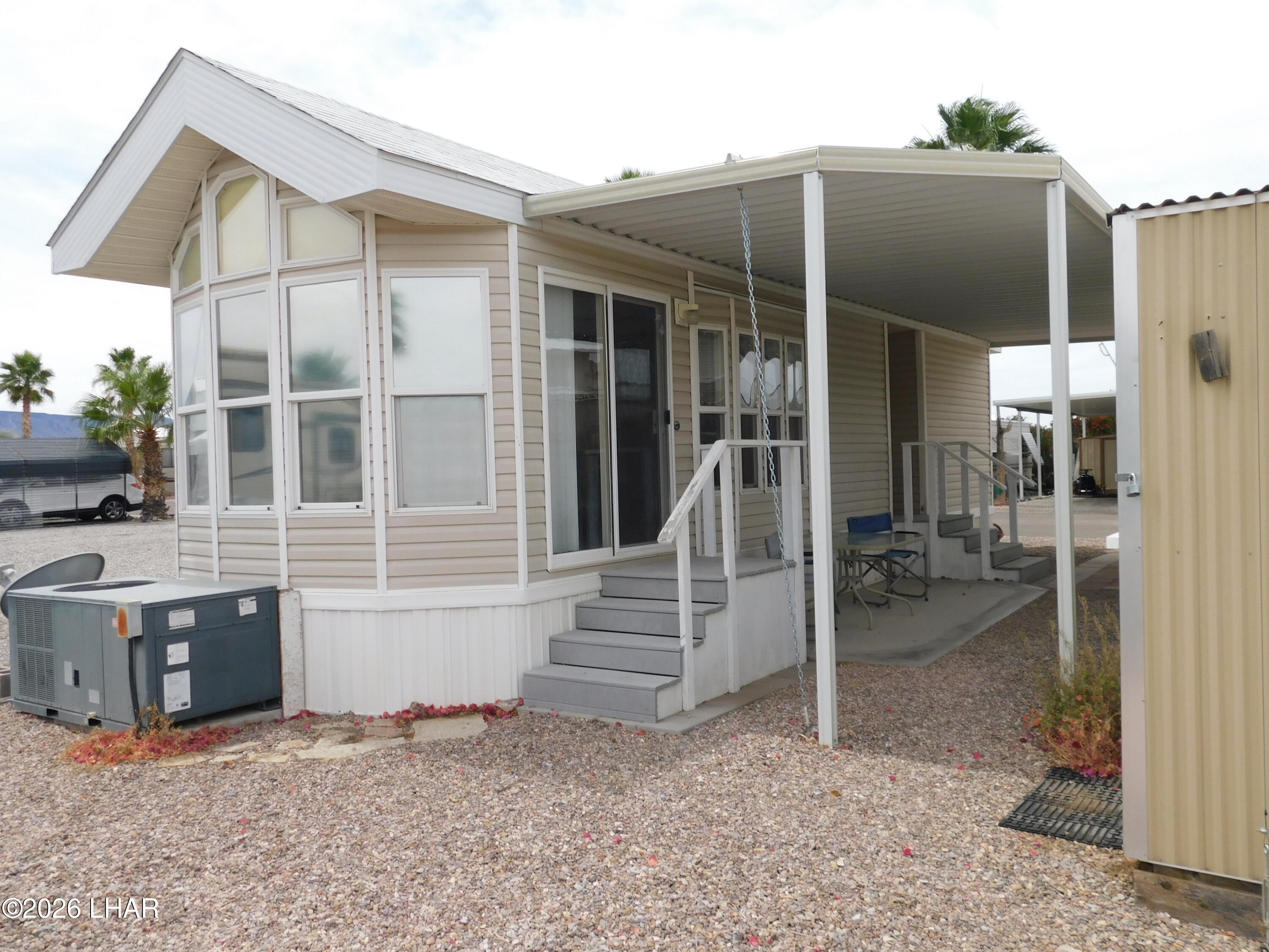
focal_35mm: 28
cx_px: 634
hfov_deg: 63.4
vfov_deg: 49.7
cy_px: 476
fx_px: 1026
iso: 125
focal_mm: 4.9
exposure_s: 1/400
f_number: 6.4
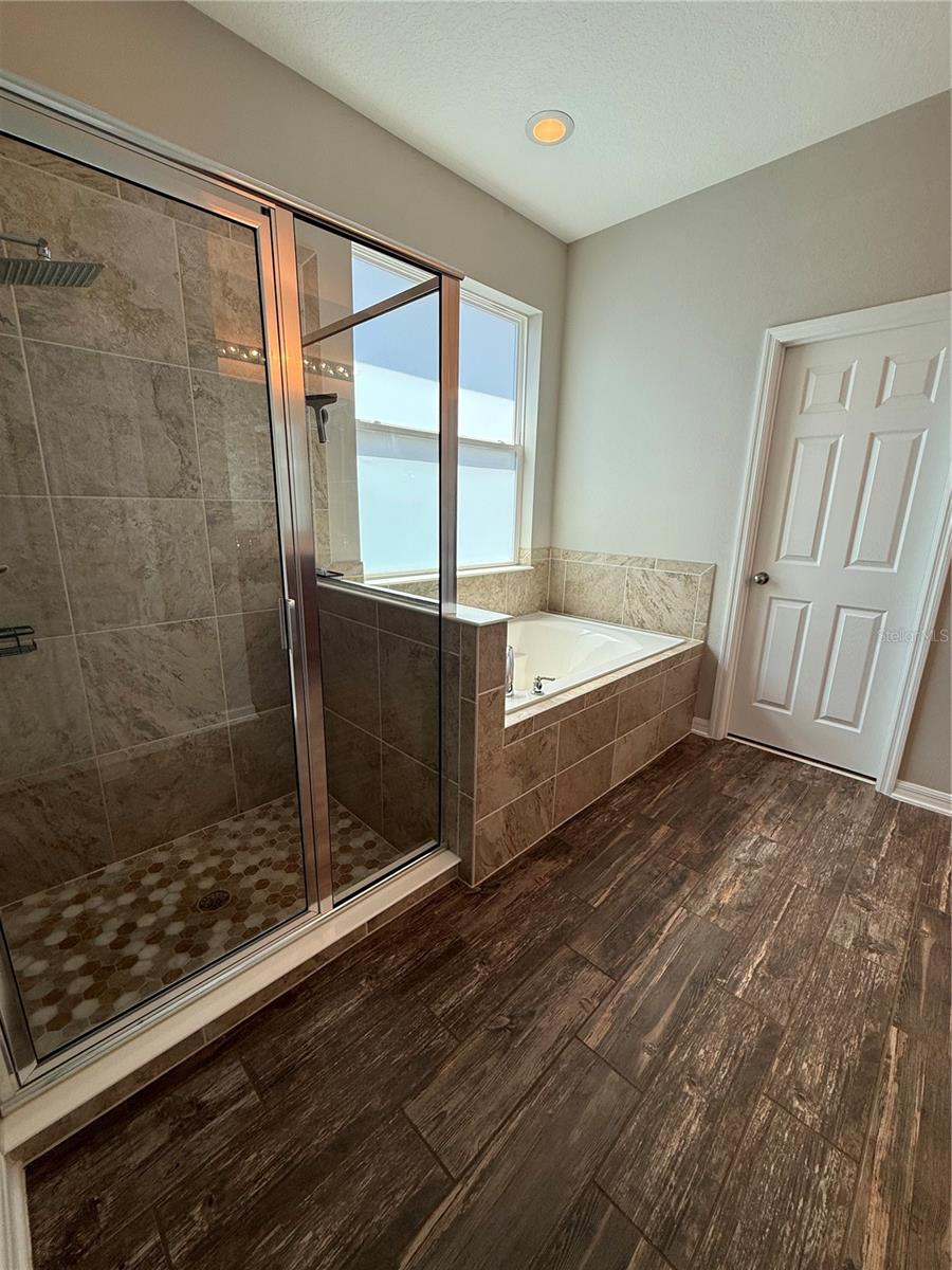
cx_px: 476
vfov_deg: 102.1
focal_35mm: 14
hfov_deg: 85.7
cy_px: 635
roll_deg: -2.1
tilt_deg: -13.9
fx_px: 513
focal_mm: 2.22
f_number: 2.2
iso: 64
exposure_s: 1/123
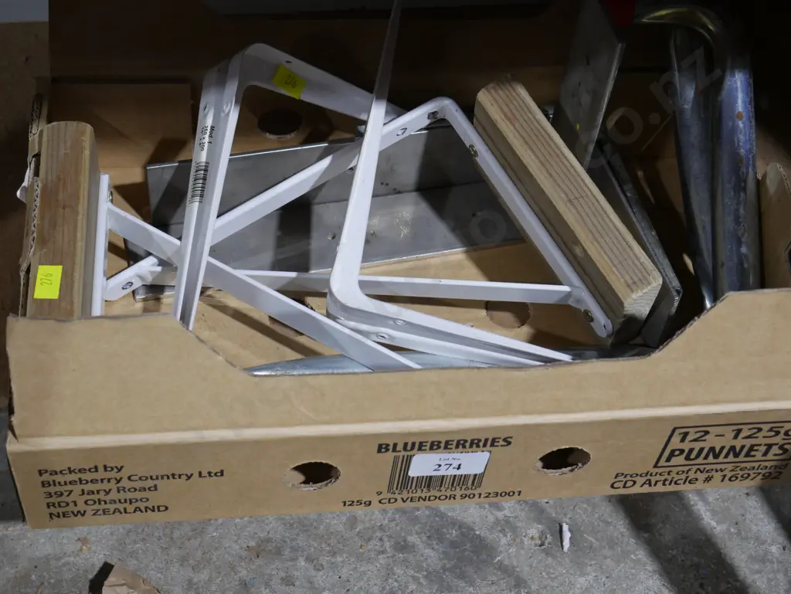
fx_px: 1235
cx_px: 396
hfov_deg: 35.5
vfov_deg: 27.1
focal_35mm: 54
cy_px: 297
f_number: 5.6
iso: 1000
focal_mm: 27
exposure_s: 1/60
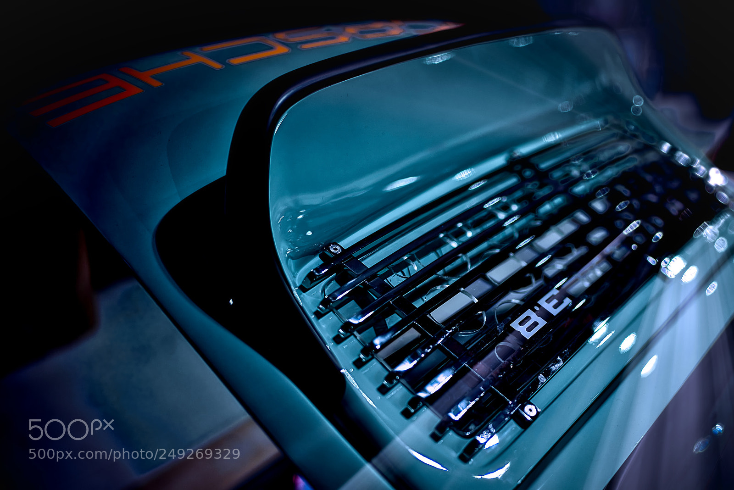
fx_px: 714
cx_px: 367
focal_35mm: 35
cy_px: 245
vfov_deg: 37.9
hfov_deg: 54.4
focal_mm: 35
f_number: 1.4
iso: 160
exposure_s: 1/40
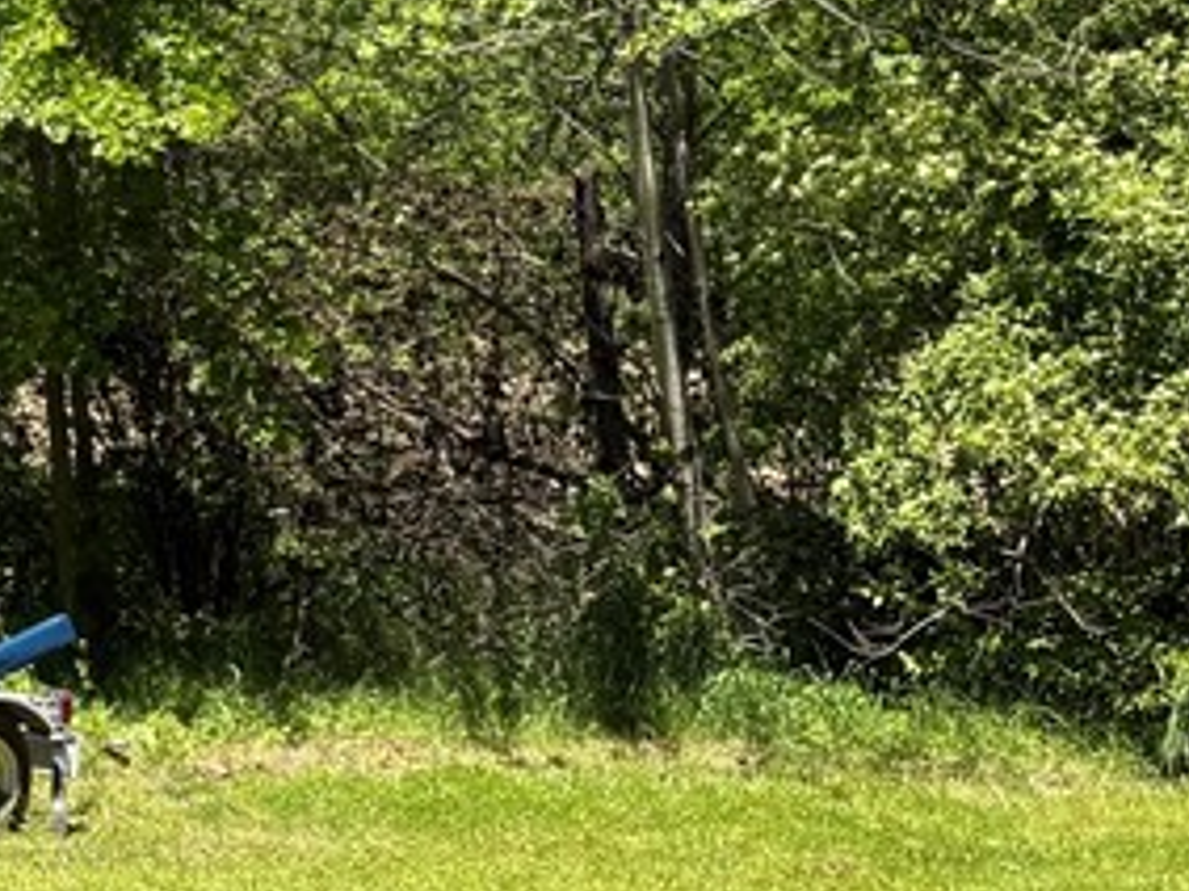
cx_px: -895
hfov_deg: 17.4
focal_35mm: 94
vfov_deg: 15.7
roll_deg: +3.0
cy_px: 403
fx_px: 3227
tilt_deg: -1.0
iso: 50
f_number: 1.6
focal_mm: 5.96
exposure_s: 1/1799
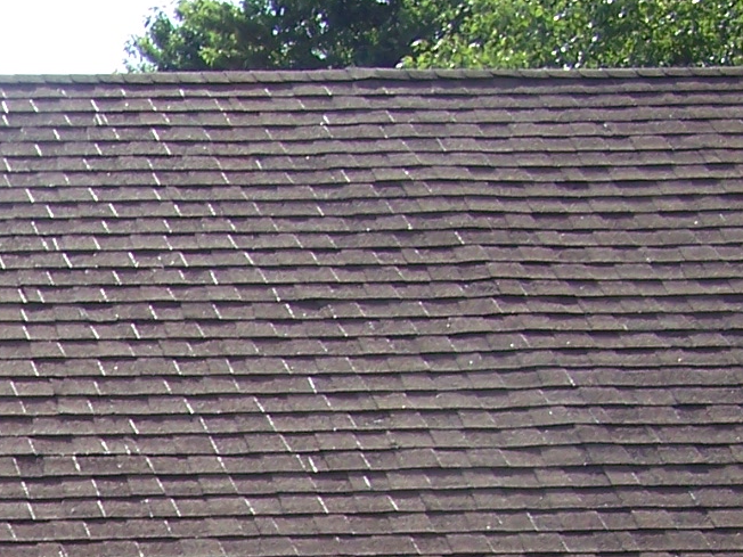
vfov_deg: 9.4
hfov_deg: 12.3
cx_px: -436
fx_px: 3241
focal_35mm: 151
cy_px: 985
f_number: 4
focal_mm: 6.3
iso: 64
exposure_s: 1/320
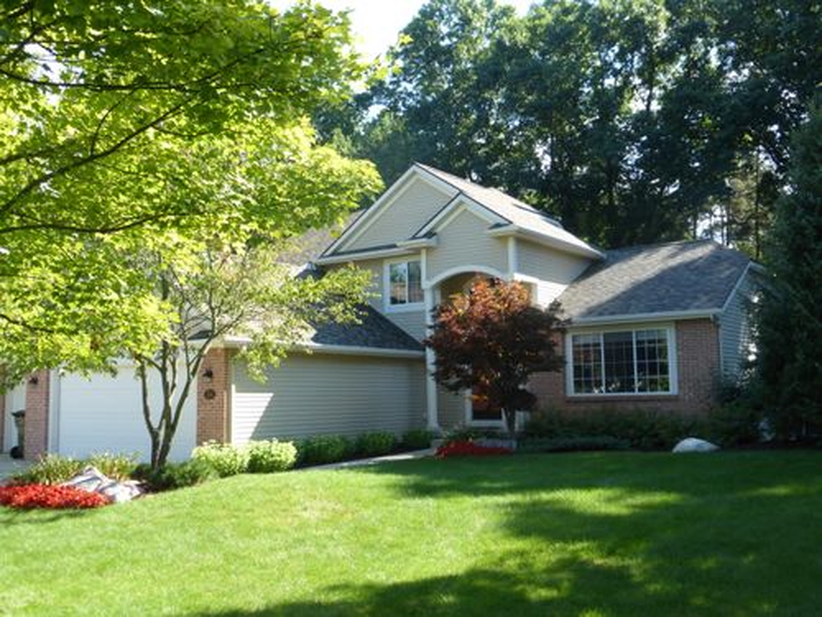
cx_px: 411
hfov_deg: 54.0
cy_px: 308
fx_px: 807
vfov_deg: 41.8
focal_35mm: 34
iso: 100
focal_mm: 6.1
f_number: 3.7
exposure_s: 1/160
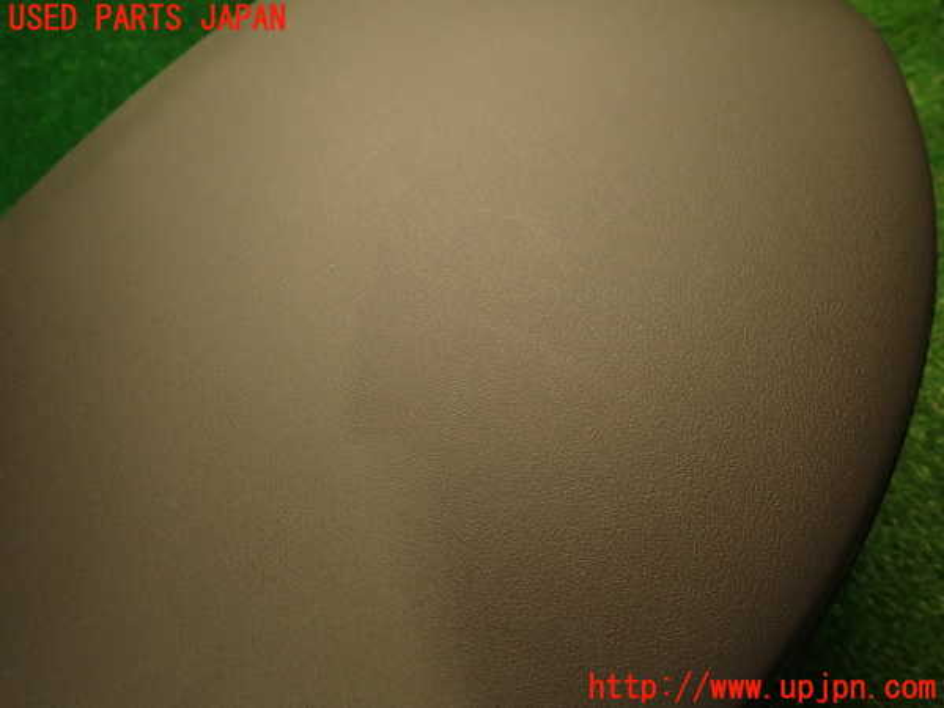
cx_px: 472
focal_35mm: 25
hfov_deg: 69.4
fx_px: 682
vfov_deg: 54.9
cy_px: 354
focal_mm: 4.5
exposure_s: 1/30
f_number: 2
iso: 200
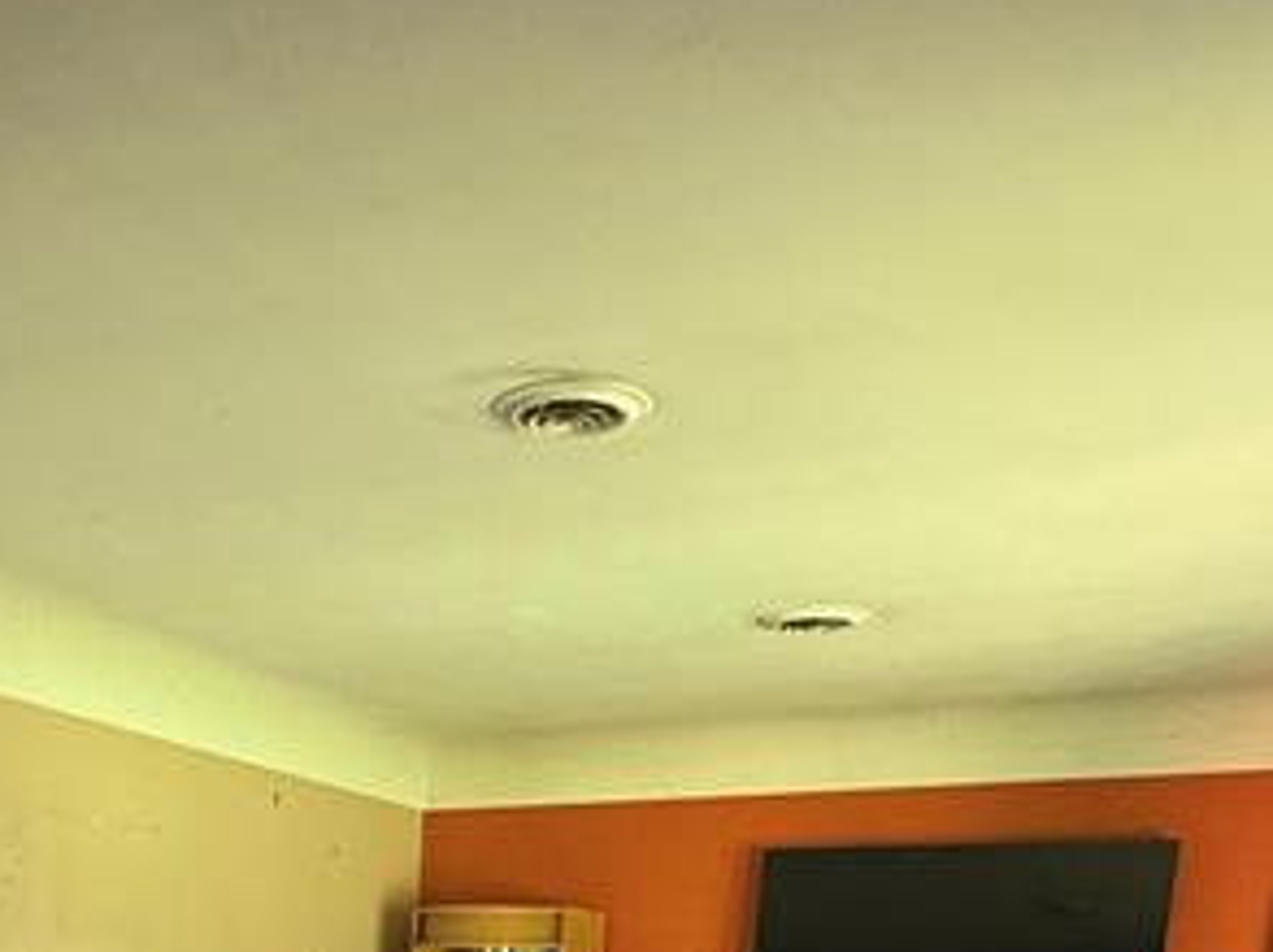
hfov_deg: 37.4
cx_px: 230
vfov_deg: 23.5
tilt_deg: -12.2
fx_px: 1800
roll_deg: -1.7
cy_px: 1435
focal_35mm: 49
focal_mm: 2.22
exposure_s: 1/120
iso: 320
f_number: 2.2
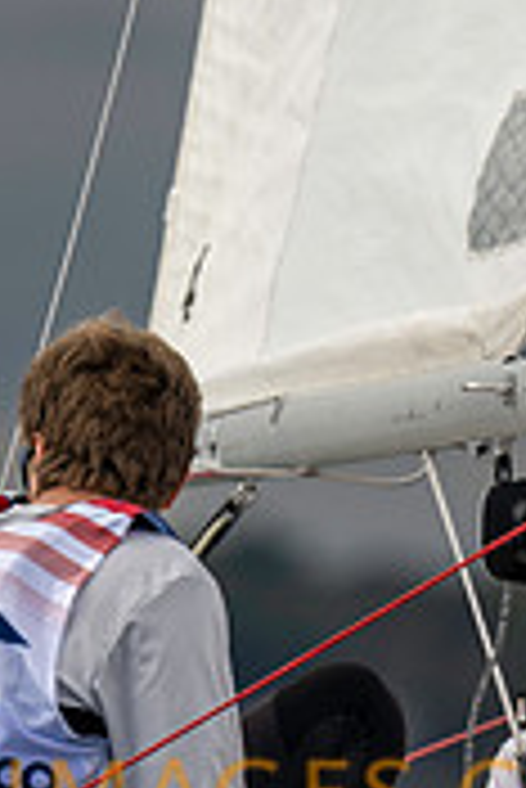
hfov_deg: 1.2
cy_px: 774
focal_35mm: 1158
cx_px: 22
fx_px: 25327
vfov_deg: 1.8
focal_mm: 300
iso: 50
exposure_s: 1/500
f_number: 4
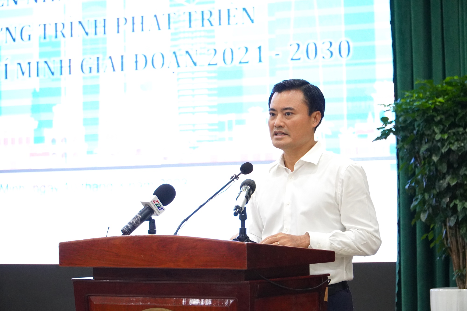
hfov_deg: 17.1
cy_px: 156
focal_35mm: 120
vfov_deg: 11.4
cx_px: 234
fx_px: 1556
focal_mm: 80
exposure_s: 1/125
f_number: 4
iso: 3200
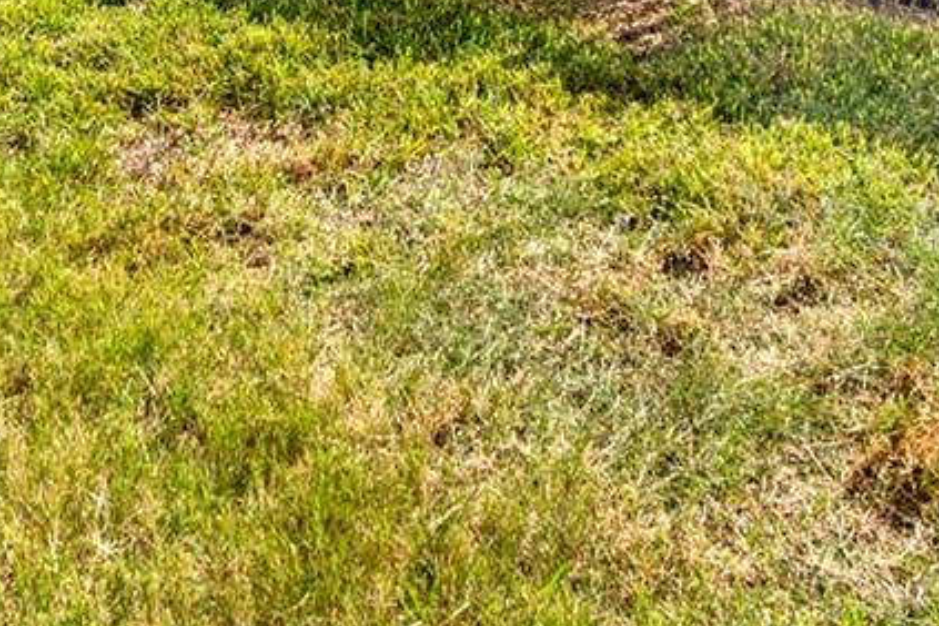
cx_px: 198
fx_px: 1382
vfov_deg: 20.8
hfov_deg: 36.3
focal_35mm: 53
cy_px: -373
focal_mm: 14
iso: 250
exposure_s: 1/1000
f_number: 7.1
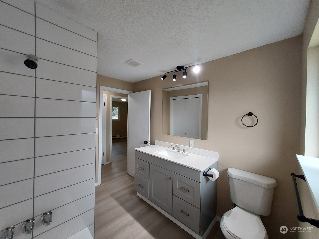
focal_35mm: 13
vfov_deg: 89.9
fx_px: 120
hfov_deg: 106.2
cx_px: 160
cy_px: 120
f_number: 2.2
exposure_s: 1/60
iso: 80
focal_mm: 1.42
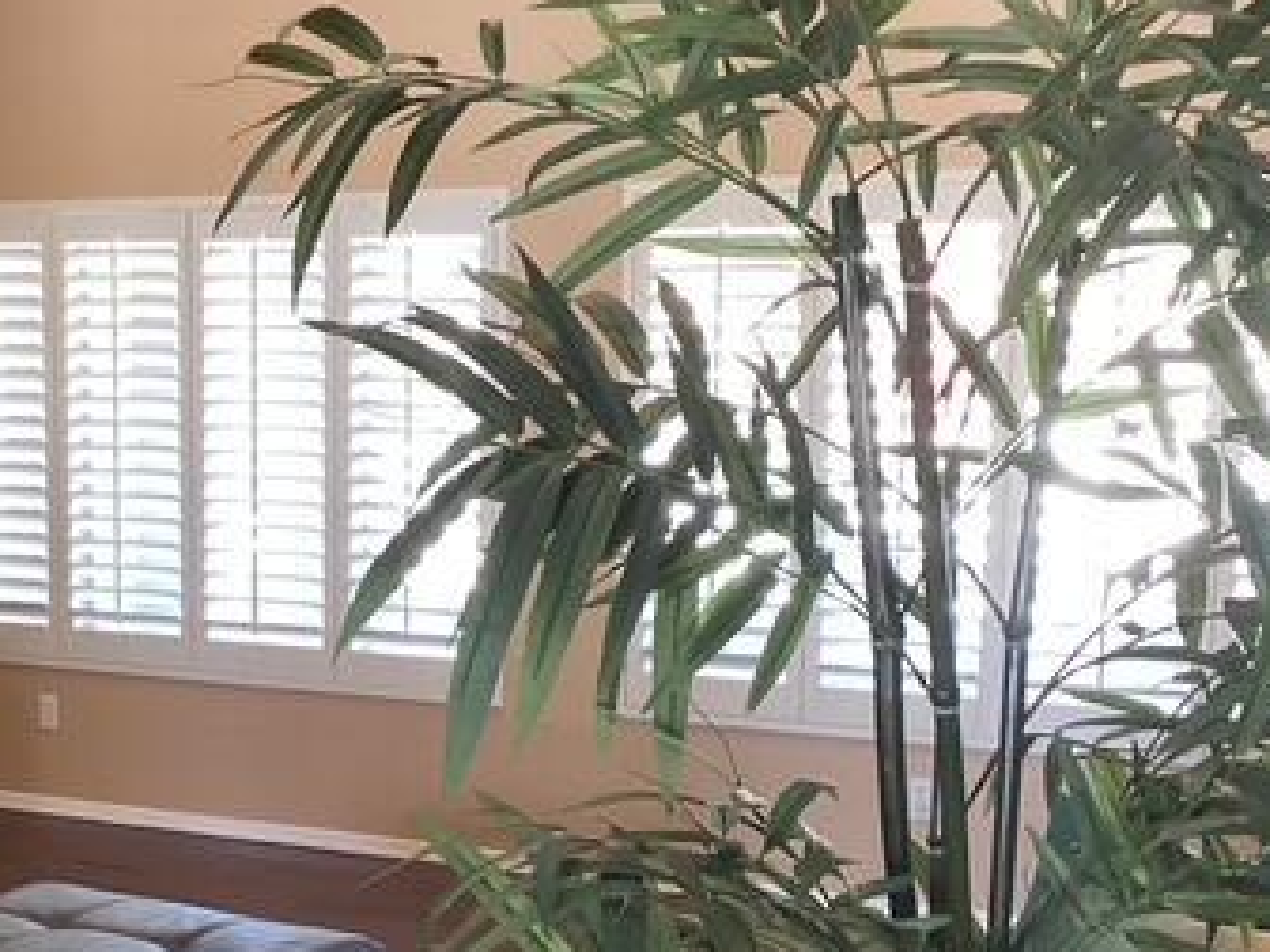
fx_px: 2165
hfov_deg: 32.2
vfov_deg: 24.7
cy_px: 650
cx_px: 355
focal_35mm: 59
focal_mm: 3.3
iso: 160
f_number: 2.4
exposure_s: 1/50
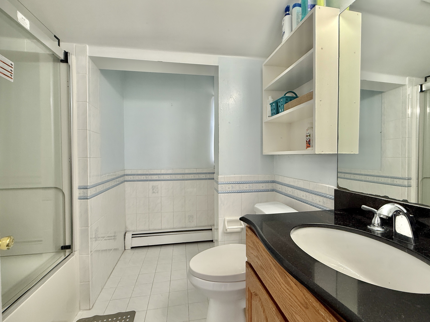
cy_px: 166
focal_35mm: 15
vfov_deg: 81.7
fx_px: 186
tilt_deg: -2.6
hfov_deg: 98.2
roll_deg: -0.7
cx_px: 214
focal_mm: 2.22
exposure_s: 1/120
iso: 160
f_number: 2.2
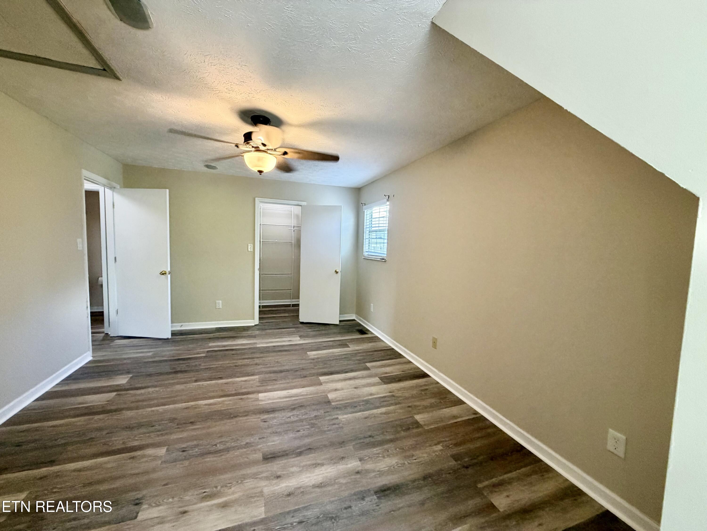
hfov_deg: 102.1
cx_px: 354
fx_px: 286
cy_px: 266
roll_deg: -0.9
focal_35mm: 14
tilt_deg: -2.2
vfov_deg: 85.7
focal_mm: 2.22
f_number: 2.2
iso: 250
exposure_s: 1/60
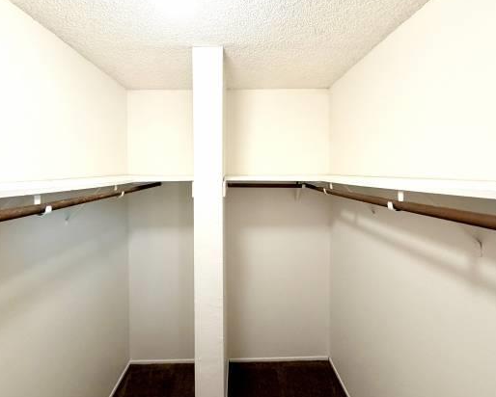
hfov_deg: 89.6
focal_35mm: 17
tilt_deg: -2.0
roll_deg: +0.4
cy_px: 172
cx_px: 240
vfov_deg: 76.7
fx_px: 250
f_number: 2.2
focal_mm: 2.22
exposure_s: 1/60
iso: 250
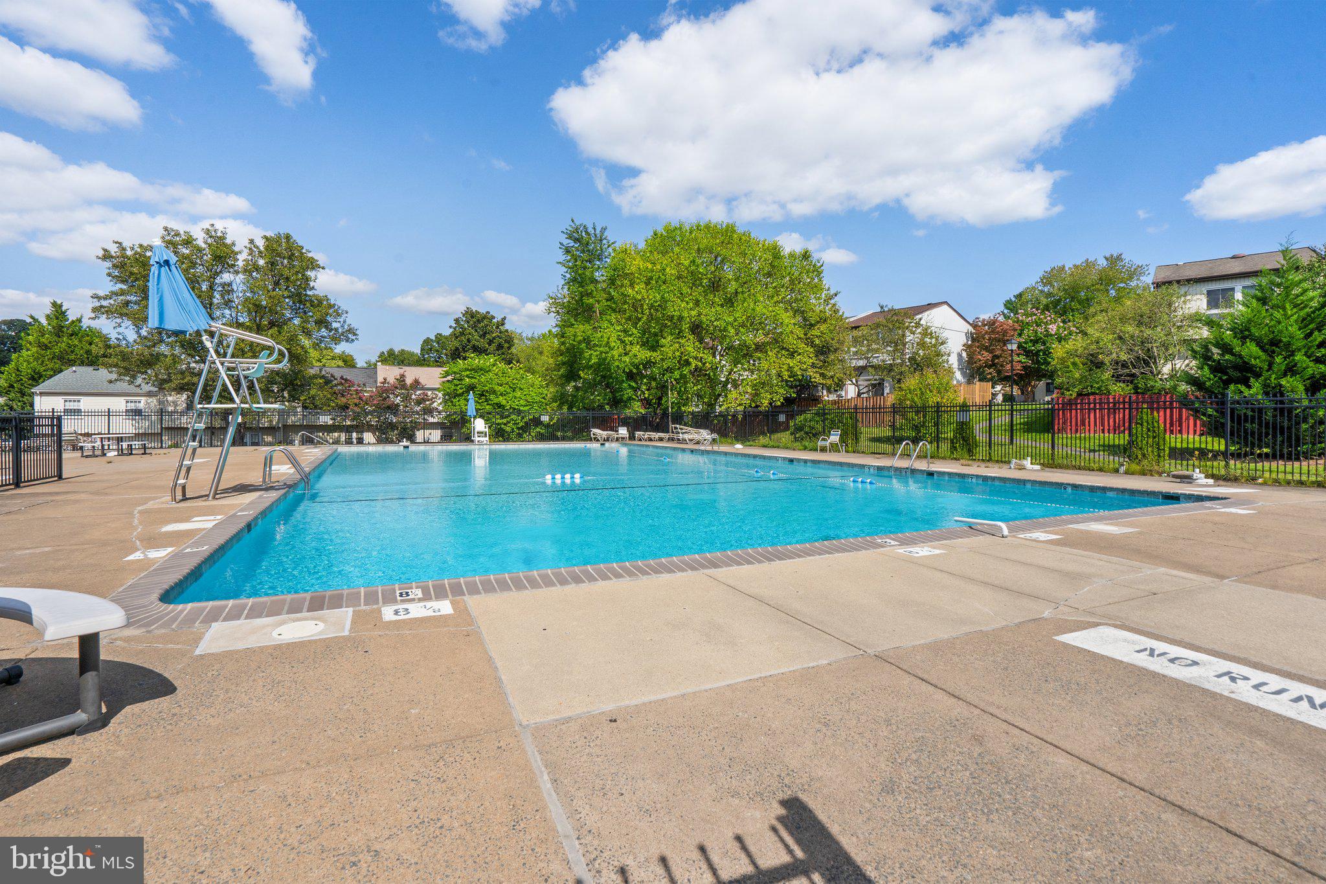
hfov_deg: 96.7
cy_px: 442
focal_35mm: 16
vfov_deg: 73.7
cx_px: 663
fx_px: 589
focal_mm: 16
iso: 320
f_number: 13
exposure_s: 1/800
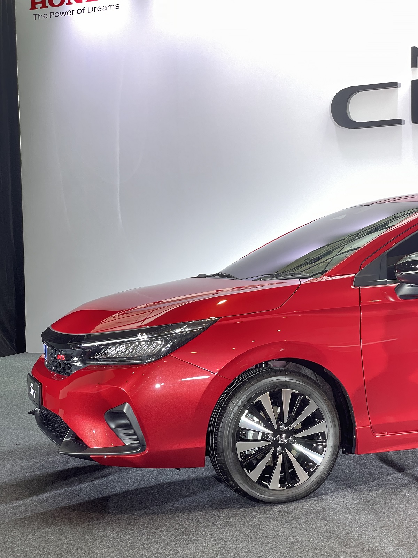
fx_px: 837
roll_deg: +1.7
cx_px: 209
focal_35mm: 52
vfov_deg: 36.8
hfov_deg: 28.0
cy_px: 279
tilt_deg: -0.8
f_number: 2
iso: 160
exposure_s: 1/50
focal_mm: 6
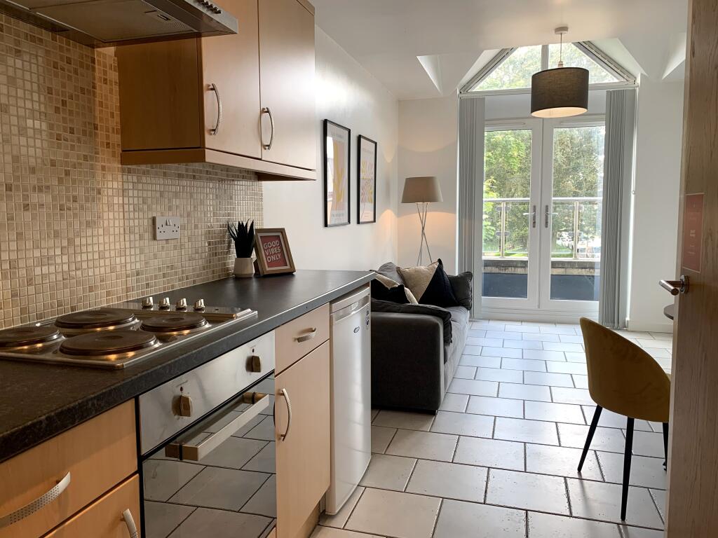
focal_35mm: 26
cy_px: 269
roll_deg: +0.5
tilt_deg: -5.6
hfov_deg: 67.3
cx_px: 359
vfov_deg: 53.1
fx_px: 539
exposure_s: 1/100
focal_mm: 4.25
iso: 50
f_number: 1.8
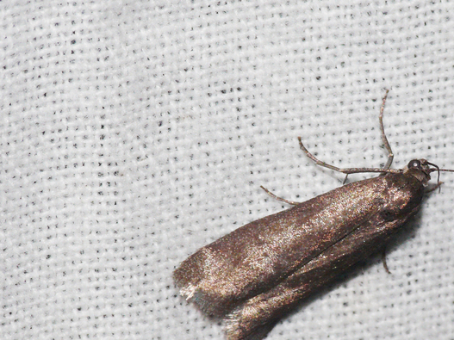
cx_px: 361
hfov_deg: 5.9
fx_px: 4393
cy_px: 213
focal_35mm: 335
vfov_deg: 4.4
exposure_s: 1/250
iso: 200
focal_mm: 43.7
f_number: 11
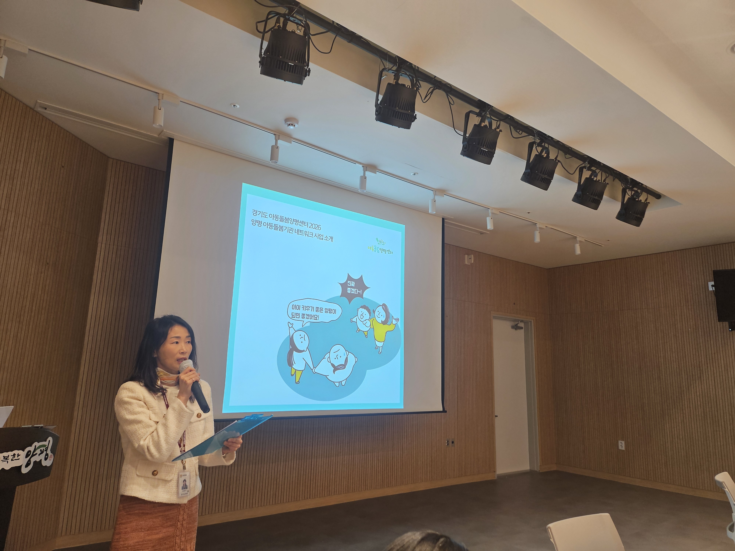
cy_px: 276
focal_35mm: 24
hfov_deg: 71.6
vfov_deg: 56.8
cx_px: 368
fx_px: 510
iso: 125
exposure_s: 1/60
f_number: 1.8
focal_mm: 5
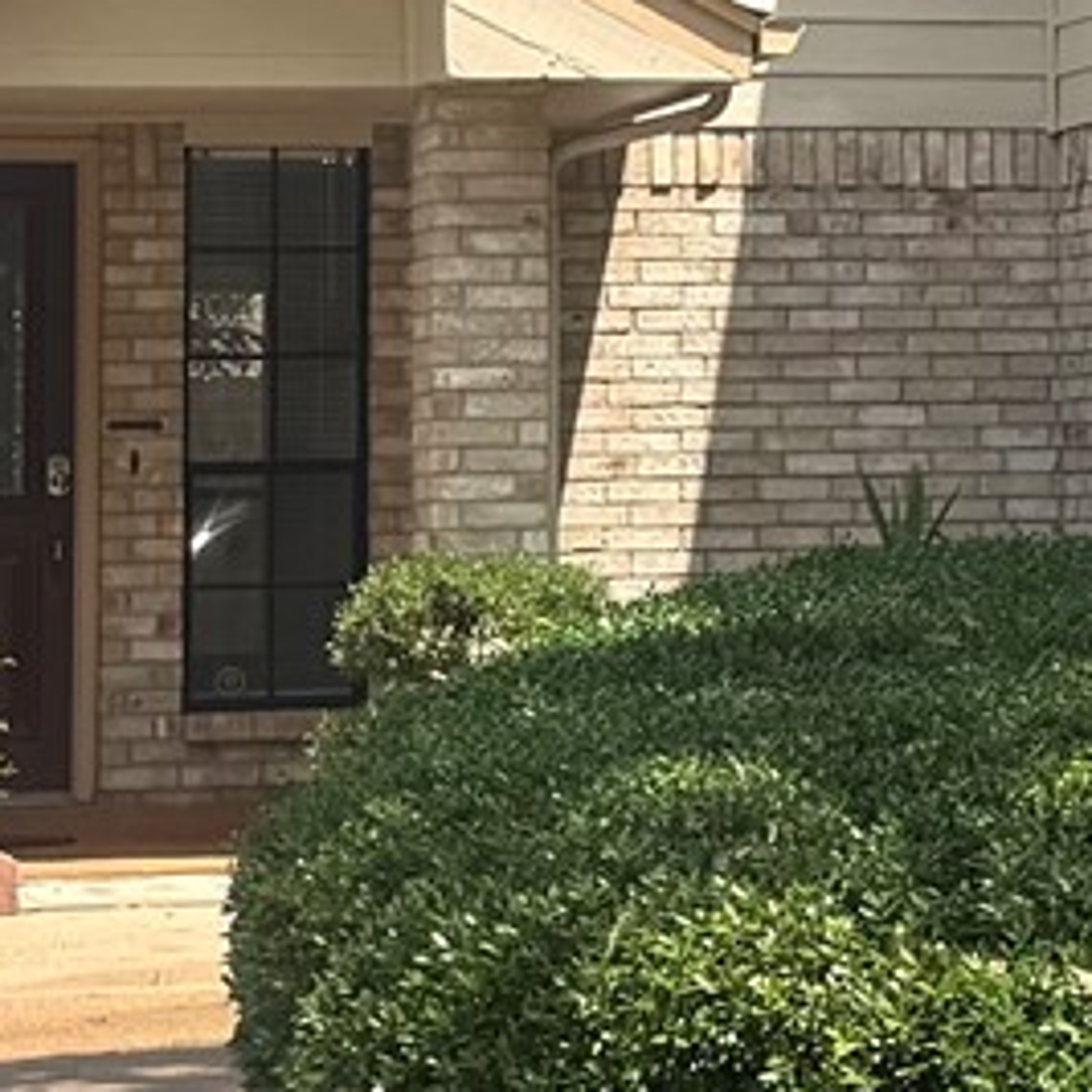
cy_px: -57
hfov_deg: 10.6
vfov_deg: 10.6
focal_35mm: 163
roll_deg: +0.8
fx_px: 5818
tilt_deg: +4.8
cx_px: 1256
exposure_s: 1/3413
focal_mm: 6.76
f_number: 1.78
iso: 80
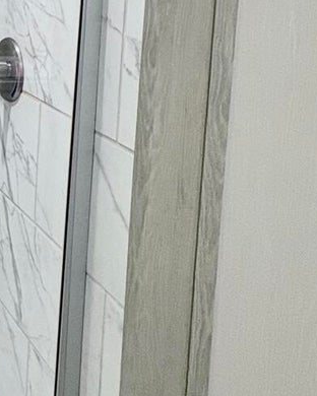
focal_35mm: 56
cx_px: -262
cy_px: -1
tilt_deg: -4.9
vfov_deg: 31.1
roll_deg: -0.2
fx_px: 657
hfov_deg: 19.6
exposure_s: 1/120
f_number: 2.2
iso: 250
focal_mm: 2.22
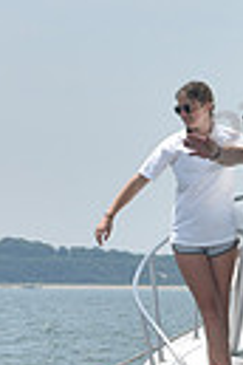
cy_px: 205
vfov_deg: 6.6
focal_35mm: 314
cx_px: 749
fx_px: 3179
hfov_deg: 4.2
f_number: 9
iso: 250
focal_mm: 70
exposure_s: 1/1000
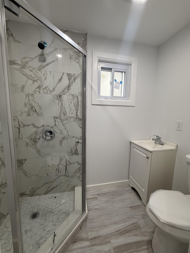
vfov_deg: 102.1
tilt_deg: -6.7
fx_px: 102
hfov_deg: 85.7
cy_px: 126
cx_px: 95
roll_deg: -1.3
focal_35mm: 14
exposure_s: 1/120
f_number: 2.2
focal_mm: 2.22
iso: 80
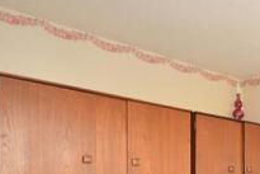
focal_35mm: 48
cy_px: 185
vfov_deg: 26.2
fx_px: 347
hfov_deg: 30.7
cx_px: 350
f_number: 5.6
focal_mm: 10
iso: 400
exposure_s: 1/15
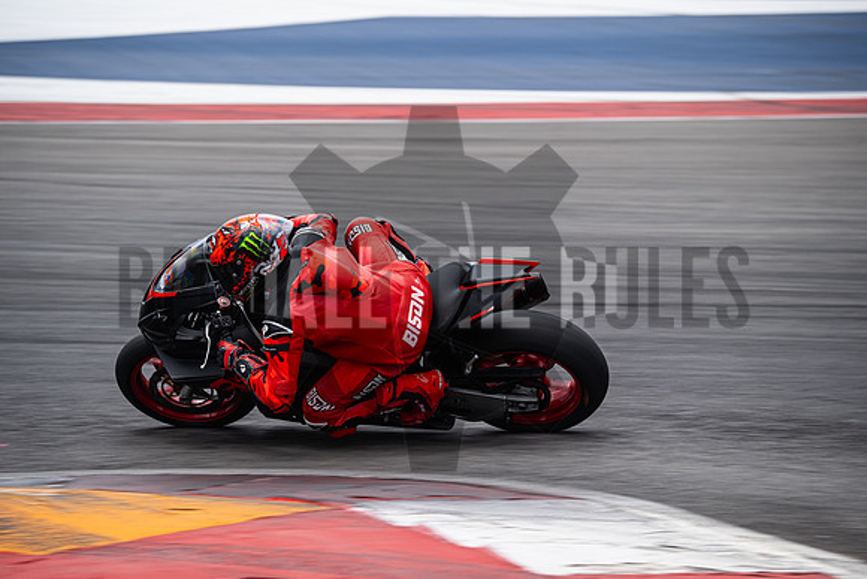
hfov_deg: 9.8
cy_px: 290
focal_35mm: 210
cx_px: 434
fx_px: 5058
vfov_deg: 6.5
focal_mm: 140
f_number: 4.5
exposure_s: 1/250
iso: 160
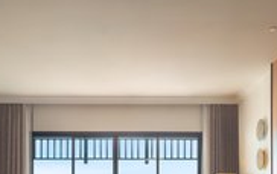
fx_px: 385
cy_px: 228
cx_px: 126
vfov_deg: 22.6
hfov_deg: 39.5
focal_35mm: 51
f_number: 8
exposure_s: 1/15
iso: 320
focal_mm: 19
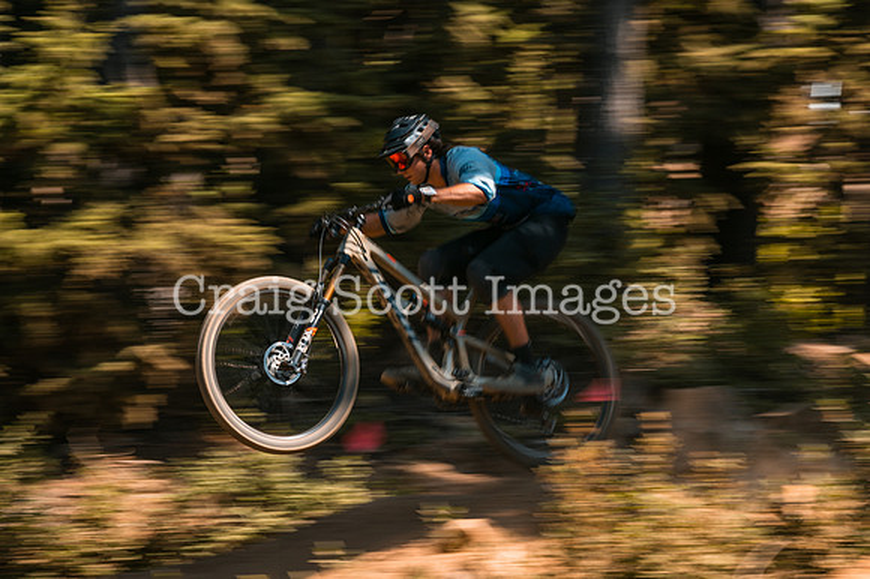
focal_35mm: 227
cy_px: 250
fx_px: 5494
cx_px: 495
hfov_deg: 9.1
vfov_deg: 6.0
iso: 180
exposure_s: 1/80
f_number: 14
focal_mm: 200
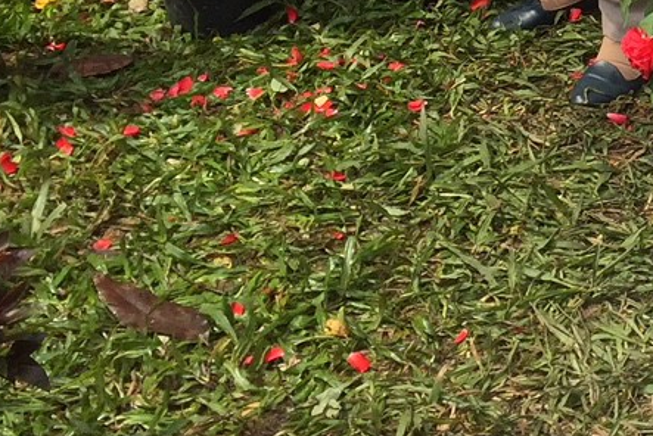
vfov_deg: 11.7
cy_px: -281
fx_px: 2015
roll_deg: -3.4
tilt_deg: -15.1
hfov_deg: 17.1
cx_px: 899
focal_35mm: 111
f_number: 2.2
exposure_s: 1/608
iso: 32
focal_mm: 4.15
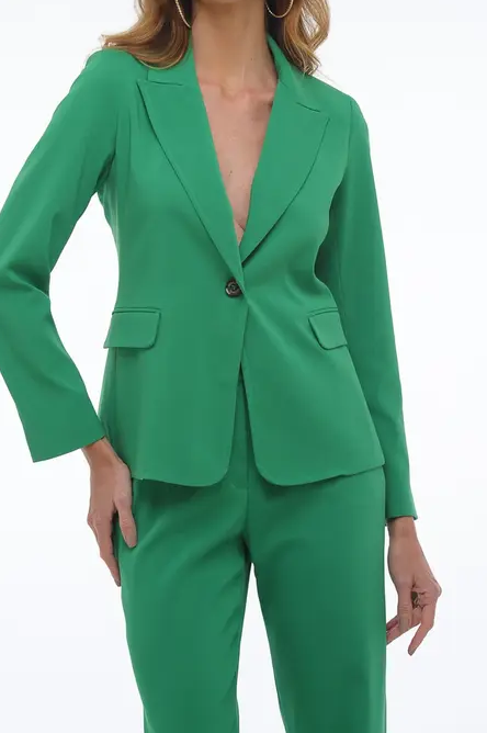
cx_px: 223
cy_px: 252
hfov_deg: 7.5
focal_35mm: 182
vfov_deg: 11.3
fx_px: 3700
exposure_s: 1/160
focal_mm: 135
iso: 200
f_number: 9
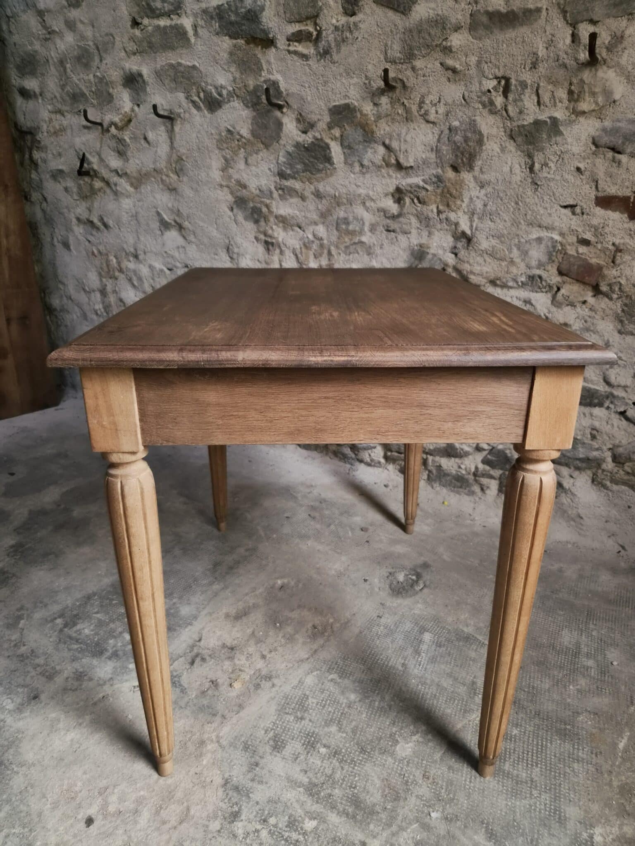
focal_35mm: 23
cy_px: 423
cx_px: 318
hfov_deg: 58.9
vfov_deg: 73.9
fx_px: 563
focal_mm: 5.4
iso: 1600
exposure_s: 1/100
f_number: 1.8
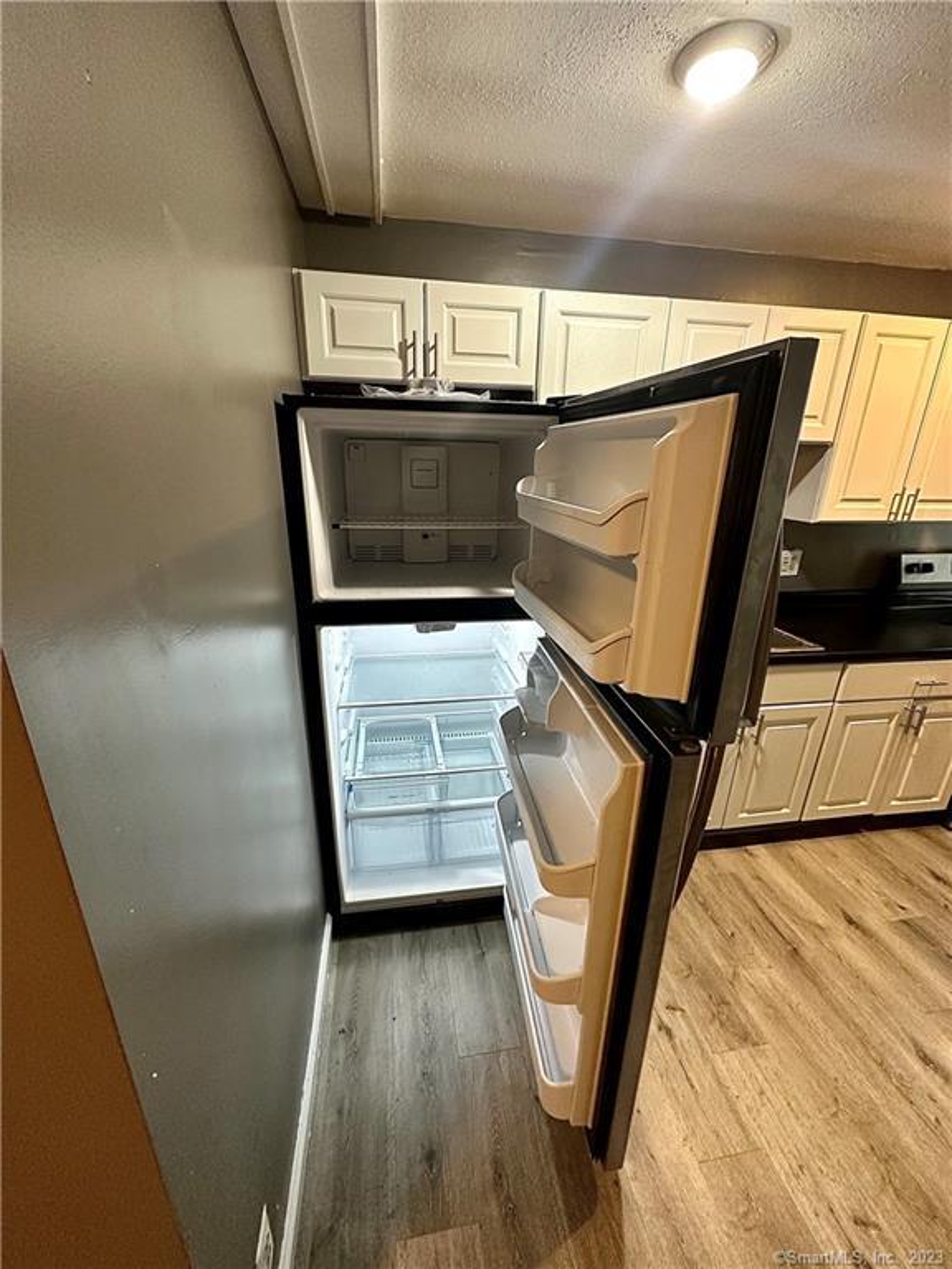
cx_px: 476
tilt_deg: -19.3
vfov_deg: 102.1
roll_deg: -1.2
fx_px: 513
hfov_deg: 85.7
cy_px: 634
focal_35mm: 14
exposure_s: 1/60
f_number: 2.2
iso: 250
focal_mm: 2.22
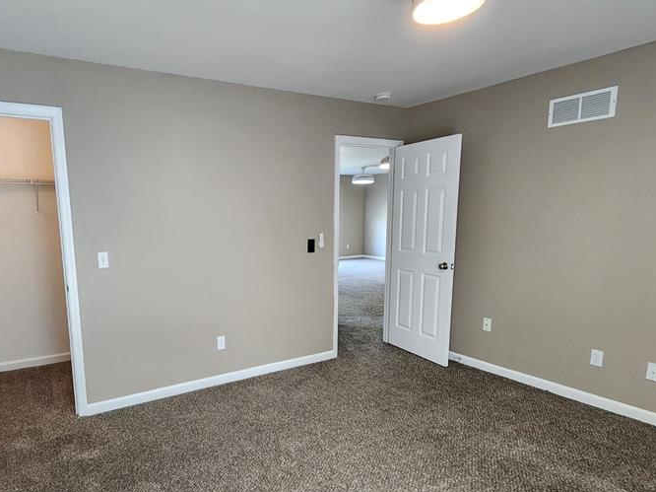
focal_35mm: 20
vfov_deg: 65.6
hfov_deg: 80.2
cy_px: 284
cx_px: 243
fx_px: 379
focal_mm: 2.2
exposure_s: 1/60
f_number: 2.2
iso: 400
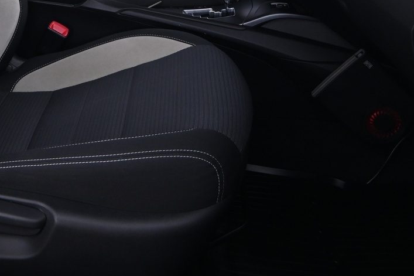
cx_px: 67
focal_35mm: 55
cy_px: -28
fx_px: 632
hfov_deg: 34.8
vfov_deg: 23.1
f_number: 3.5
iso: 1000
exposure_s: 1/13
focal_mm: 16
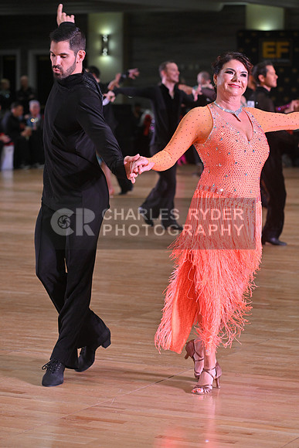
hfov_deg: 11.4
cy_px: 224
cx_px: 150
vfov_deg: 17.1
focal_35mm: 120
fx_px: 1494
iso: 2000
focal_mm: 120
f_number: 5
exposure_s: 1/320
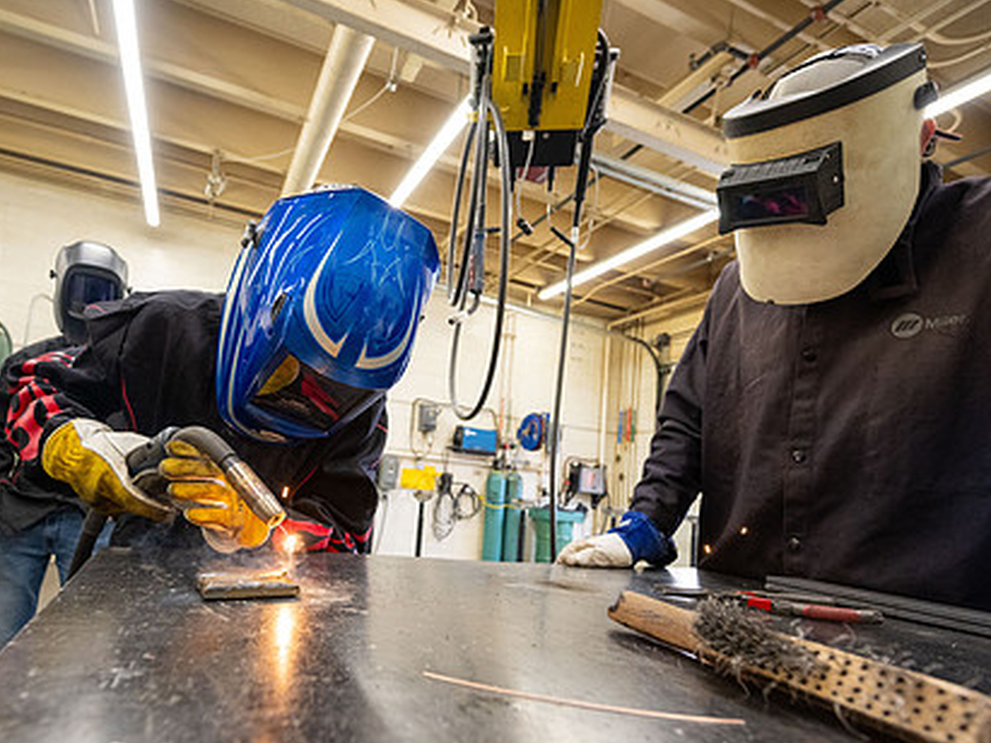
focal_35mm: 19
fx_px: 544
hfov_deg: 83.7
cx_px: 400
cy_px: 438
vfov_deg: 68.1
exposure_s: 1/250
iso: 1600
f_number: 4
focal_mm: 14
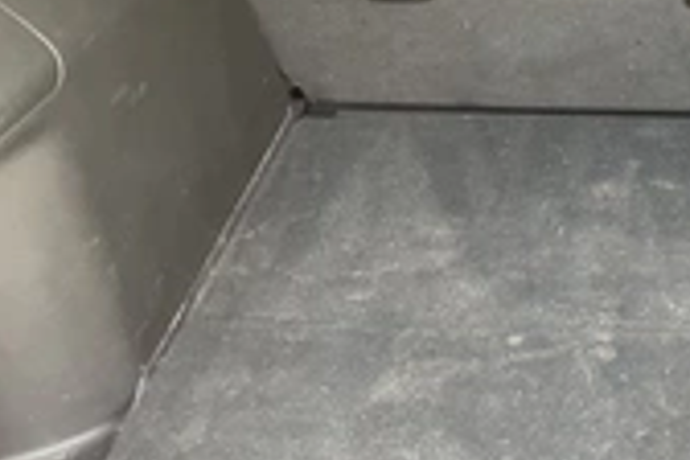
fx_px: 1380
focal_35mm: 72
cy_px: 222
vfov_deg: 18.9
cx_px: 719
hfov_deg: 26.3
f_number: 1.8
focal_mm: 3
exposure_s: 1/112
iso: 64
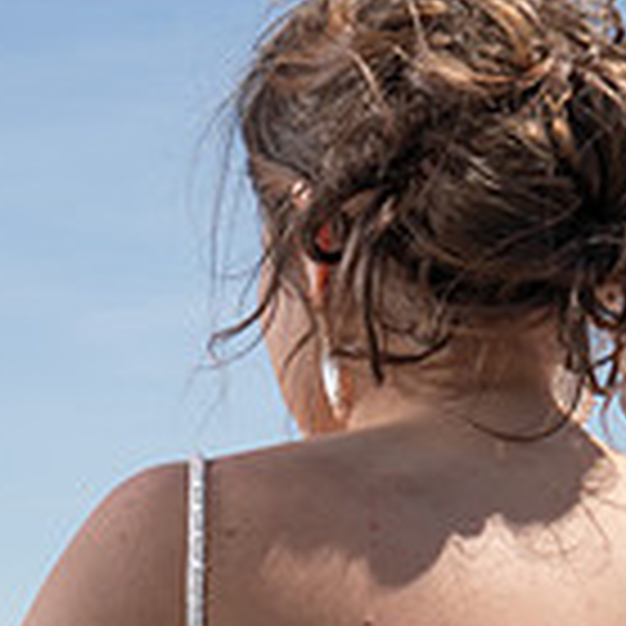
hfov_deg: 12.5
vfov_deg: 12.4
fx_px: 2844
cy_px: 654
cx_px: 118
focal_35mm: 139
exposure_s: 1/250
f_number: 7.1
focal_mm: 35
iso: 50
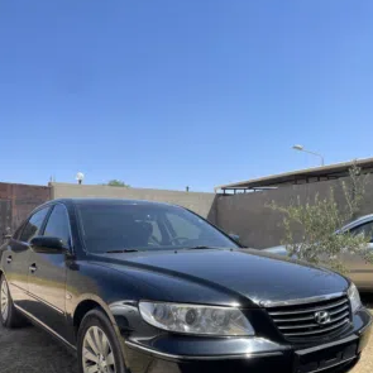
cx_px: 186
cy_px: 245
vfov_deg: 53.1
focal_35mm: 30
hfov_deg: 54.0
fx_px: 366
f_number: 1.6
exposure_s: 1/2924
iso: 32
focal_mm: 5.1
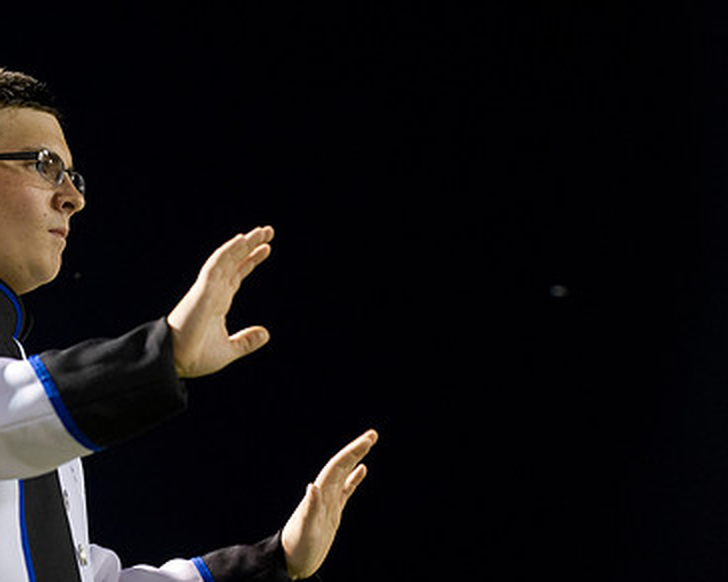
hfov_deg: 9.5
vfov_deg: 7.6
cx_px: 154
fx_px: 4351
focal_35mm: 202
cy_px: 210
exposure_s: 1/125
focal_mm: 135
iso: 3200
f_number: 3.2
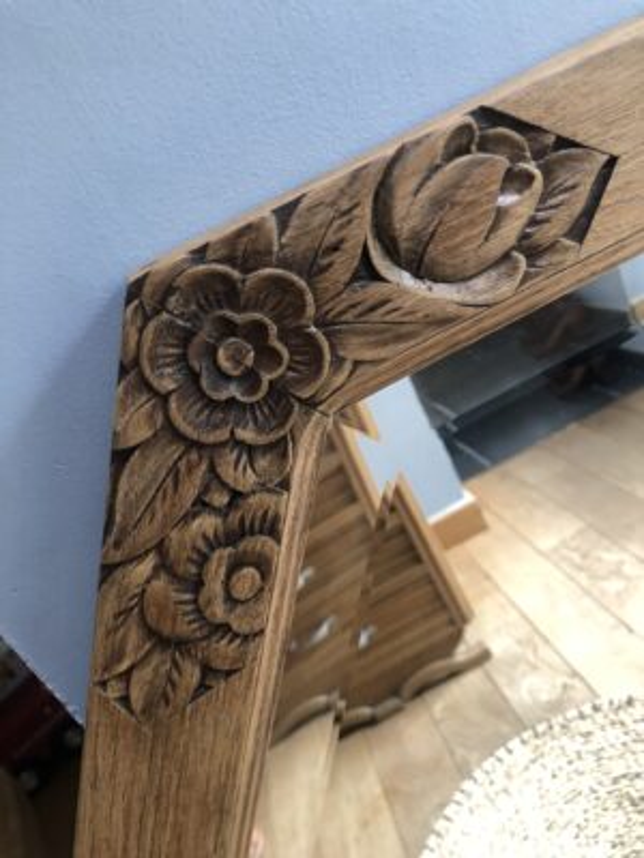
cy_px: 429
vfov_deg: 63.4
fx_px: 695
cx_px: 322
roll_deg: +26.1
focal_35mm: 28
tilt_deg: -27.4
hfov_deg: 49.7
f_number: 1.8
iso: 64
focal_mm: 4
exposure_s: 1/15
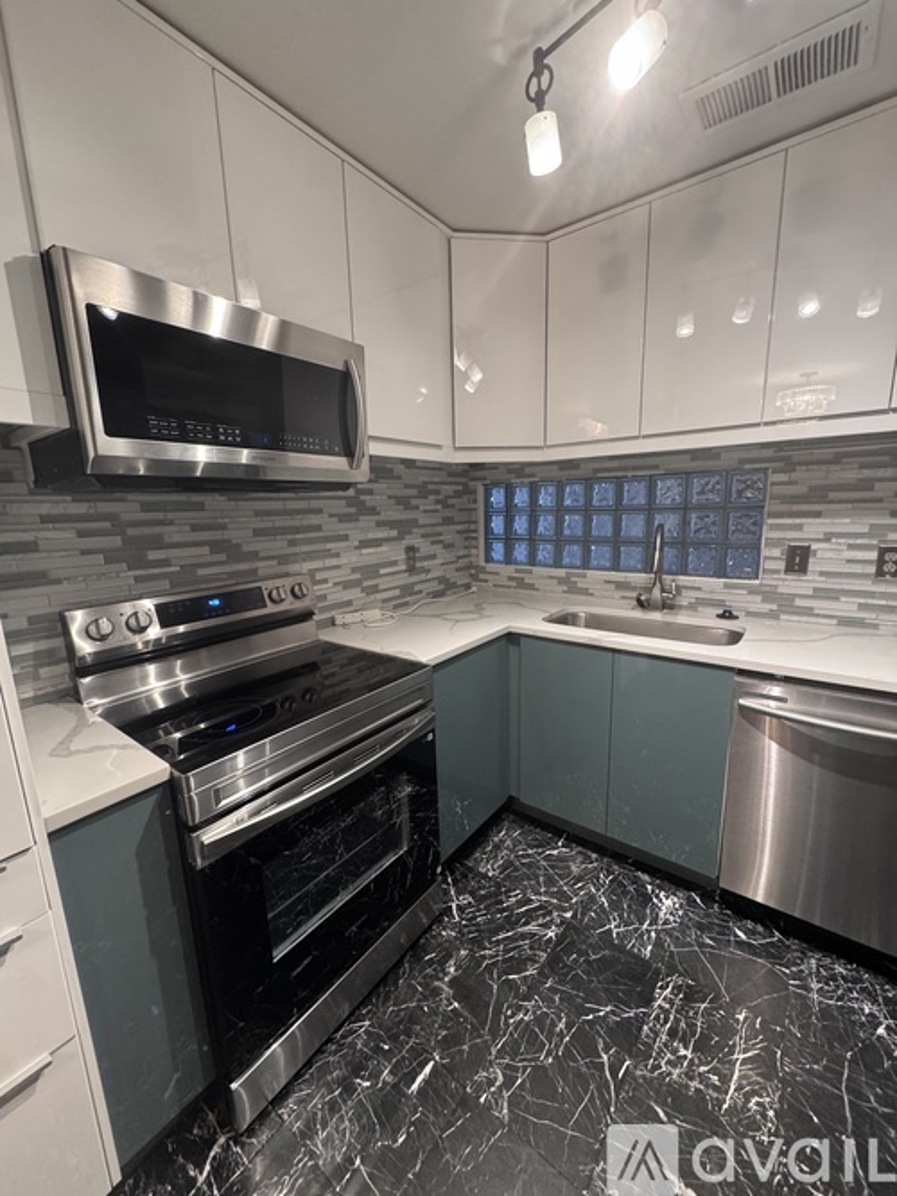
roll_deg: +1.5
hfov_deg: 85.7
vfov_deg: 102.1
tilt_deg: -11.3
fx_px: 484
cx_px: 448
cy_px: 598
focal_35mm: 14
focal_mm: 2.22
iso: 640
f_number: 2.2
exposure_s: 1/60
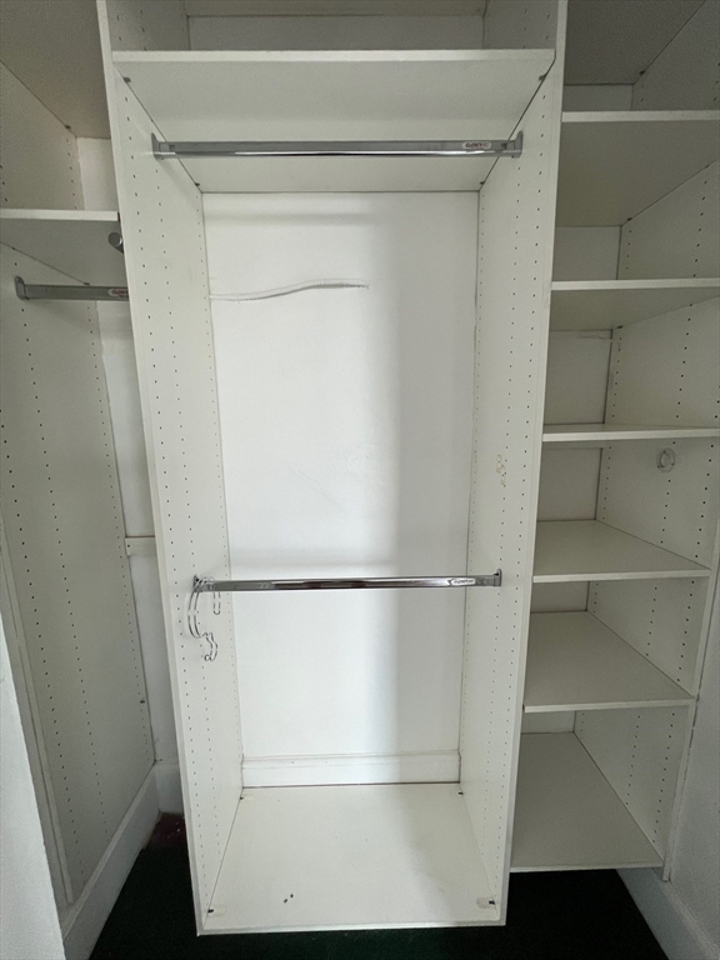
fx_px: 361
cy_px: 480
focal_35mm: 13
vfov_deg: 106.2
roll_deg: +0.3
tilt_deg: -9.6
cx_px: 360
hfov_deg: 89.9
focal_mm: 1.57
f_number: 1.8
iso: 200
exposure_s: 1/99
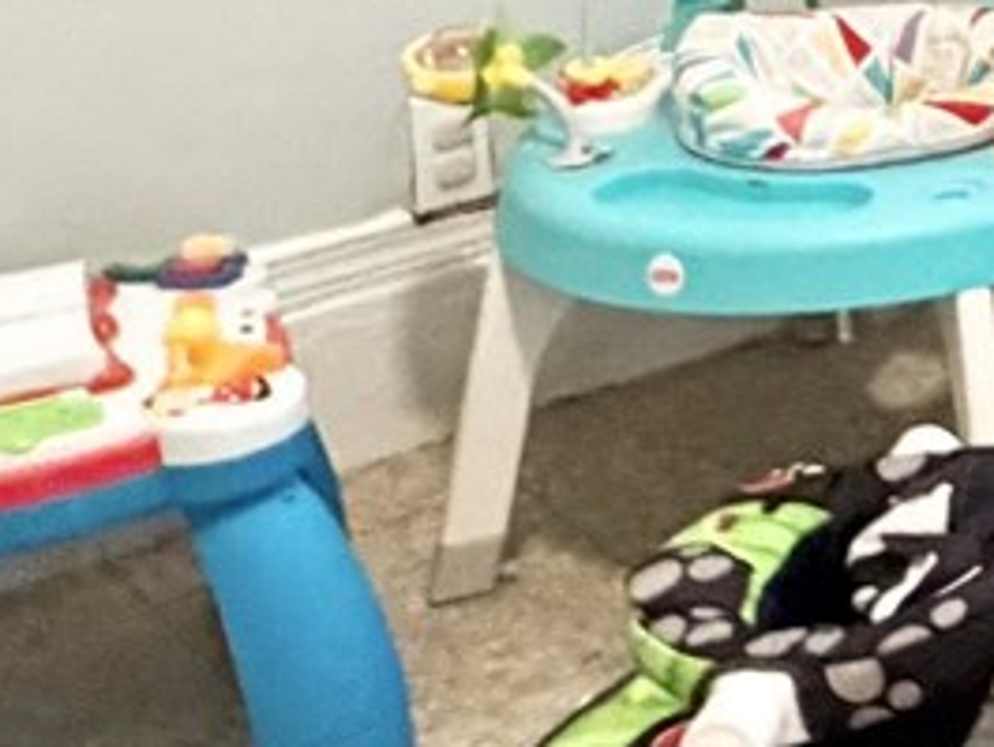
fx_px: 3103
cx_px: 2052
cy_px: -462
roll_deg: -0.4
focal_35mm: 108
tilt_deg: -8.7
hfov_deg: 14.7
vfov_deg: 12.8
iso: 640
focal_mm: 2.22
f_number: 2.2
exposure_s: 1/60
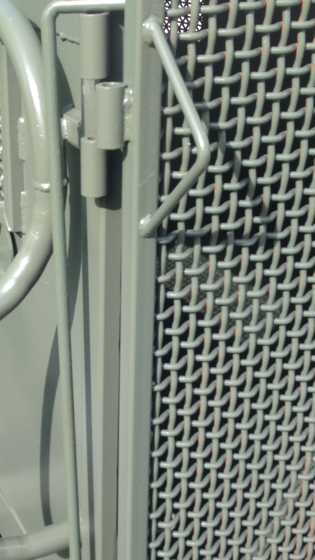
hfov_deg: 20.4
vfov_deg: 36.0
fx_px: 861
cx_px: 45
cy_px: 303
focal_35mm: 58
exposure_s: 1/417
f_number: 2.4
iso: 50
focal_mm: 4.12
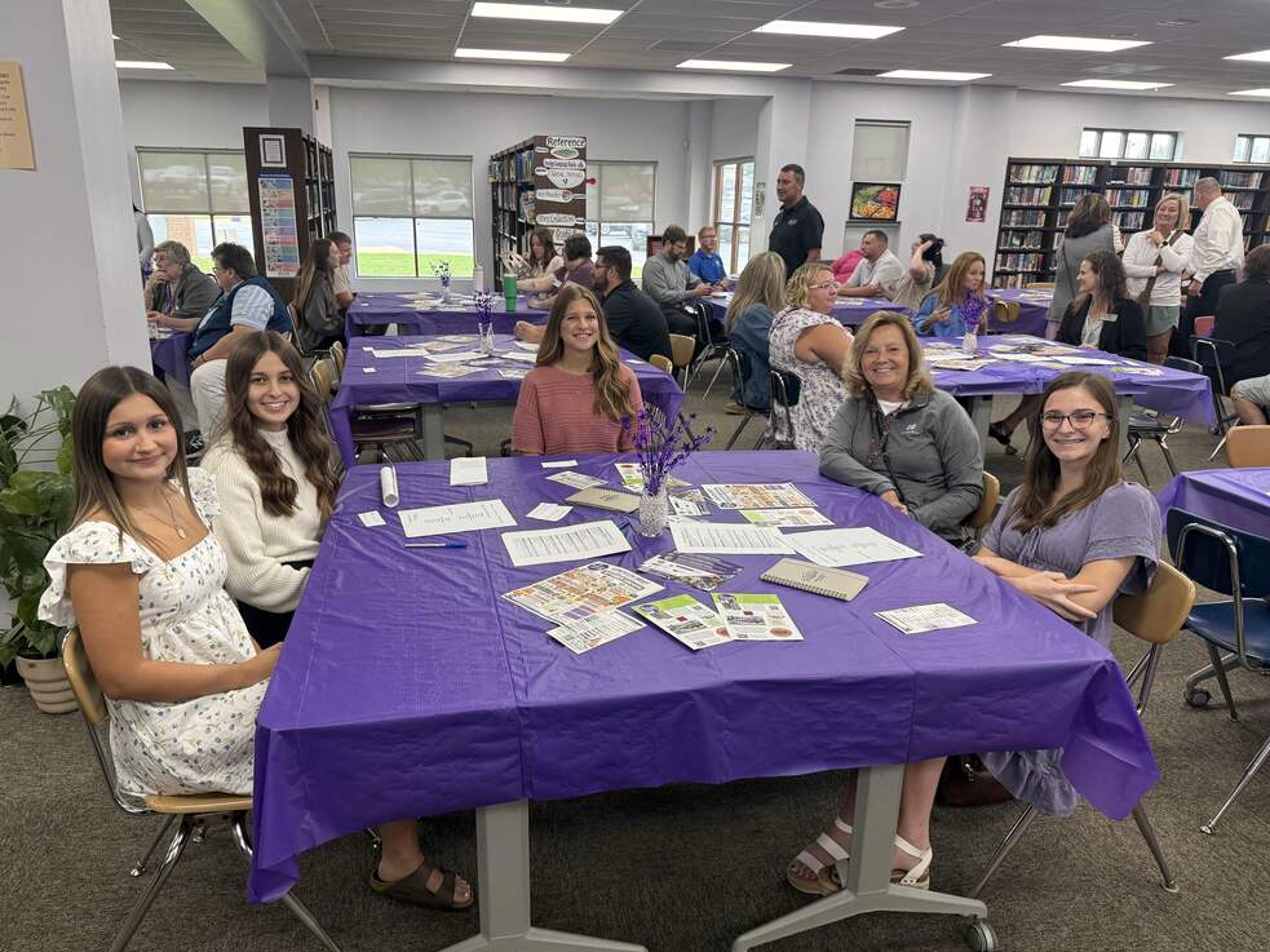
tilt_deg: -16.3
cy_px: 484
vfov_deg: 54.9
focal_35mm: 25
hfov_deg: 69.4
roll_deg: -2.8
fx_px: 917
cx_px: 610
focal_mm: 6.76
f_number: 1.78
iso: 160
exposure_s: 1/120
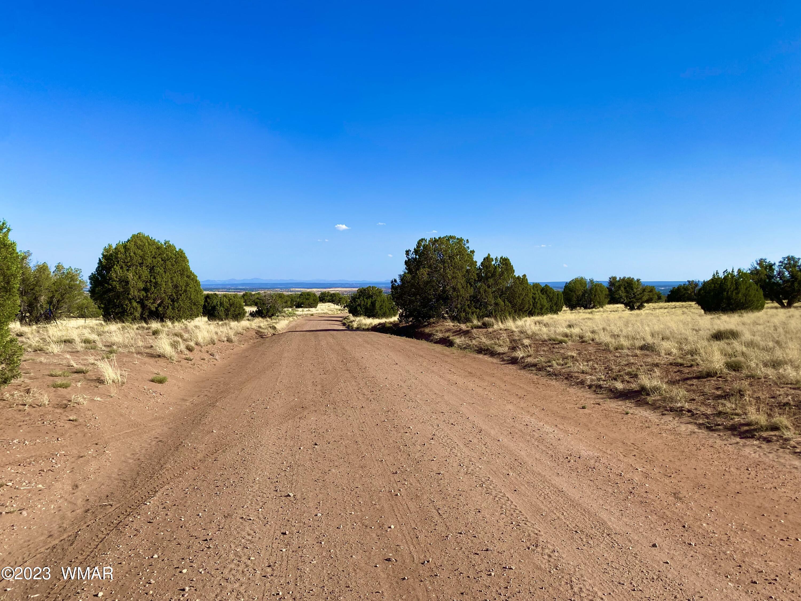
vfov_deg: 53.1
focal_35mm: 26
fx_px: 602
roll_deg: +1.1
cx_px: 400
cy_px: 300
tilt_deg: -3.5
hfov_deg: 67.3
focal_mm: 4.25
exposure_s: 1/3125
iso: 32
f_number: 1.8
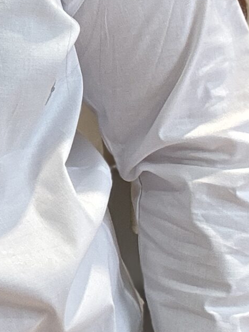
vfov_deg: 15.8
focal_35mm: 122
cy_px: -16
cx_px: -183
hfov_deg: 11.4
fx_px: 1171
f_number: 1.9
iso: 64
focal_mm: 2.69
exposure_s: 1/50
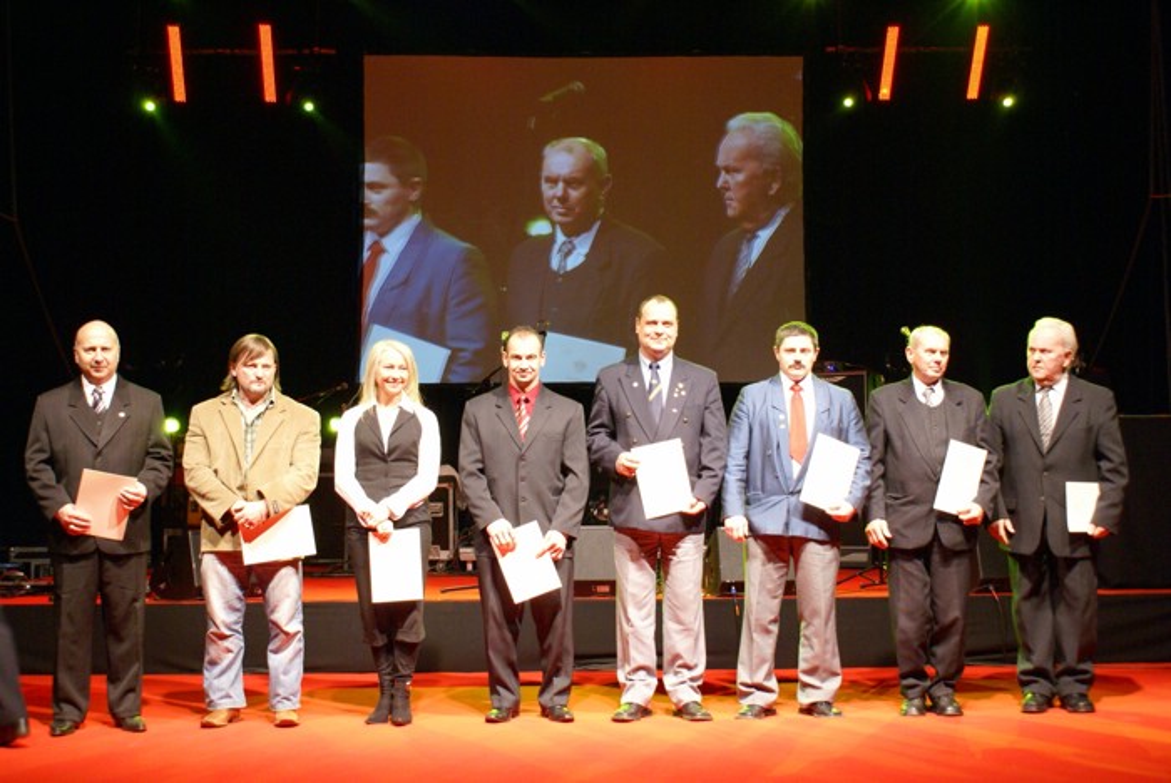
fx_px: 1465
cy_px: 392
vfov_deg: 29.9
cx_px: 586
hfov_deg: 43.6
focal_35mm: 45
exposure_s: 1/30
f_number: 5
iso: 500
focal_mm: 30
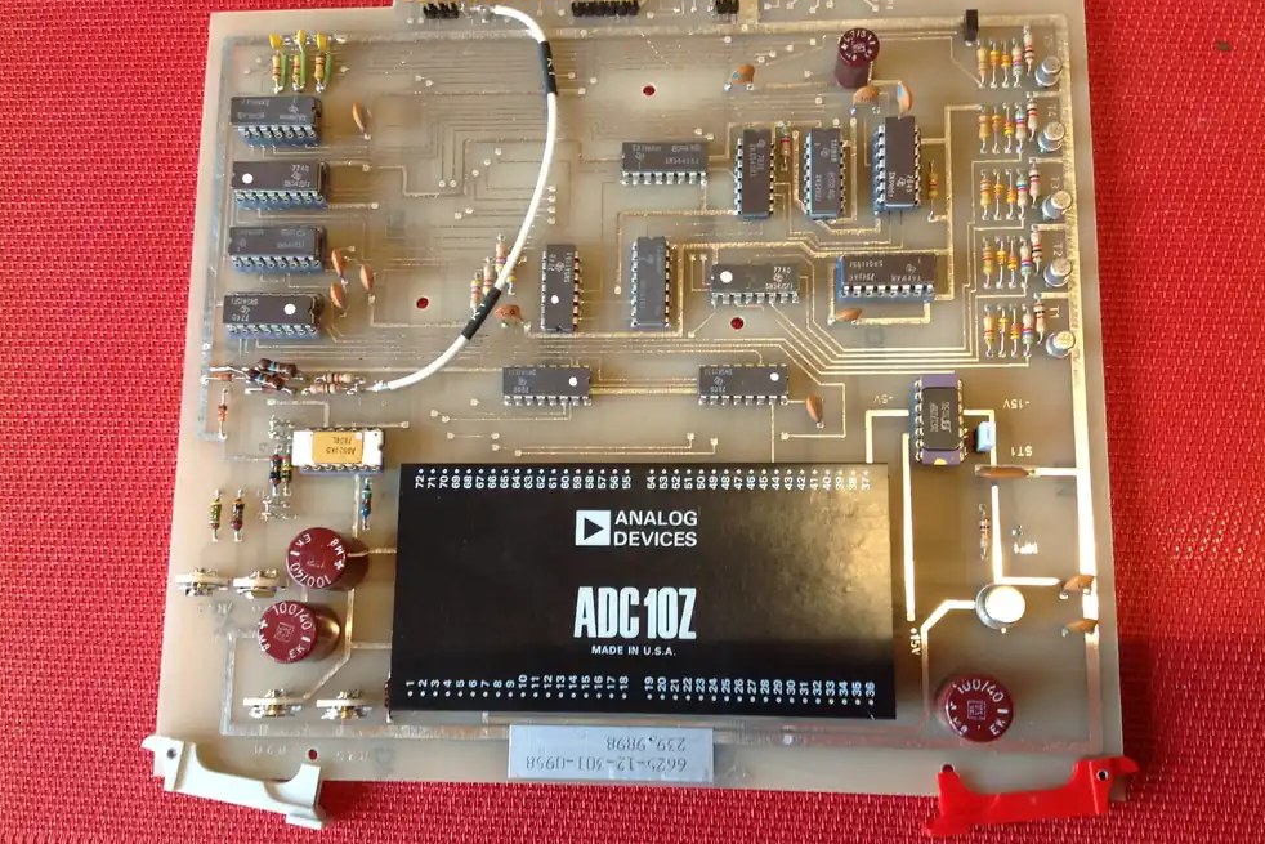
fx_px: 1300
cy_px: 428
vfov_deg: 36.0
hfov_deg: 51.9
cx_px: 635
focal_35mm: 37
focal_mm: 4.28
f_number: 2.4
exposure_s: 1/15
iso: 64
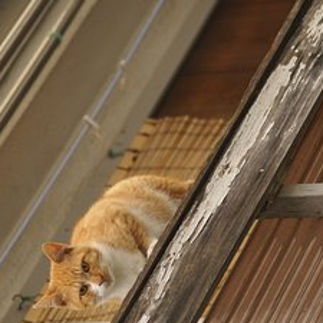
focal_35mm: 393
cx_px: 172
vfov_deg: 4.5
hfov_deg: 4.5
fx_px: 4148
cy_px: 223
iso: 200
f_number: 4.5
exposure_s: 1/20
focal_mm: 135
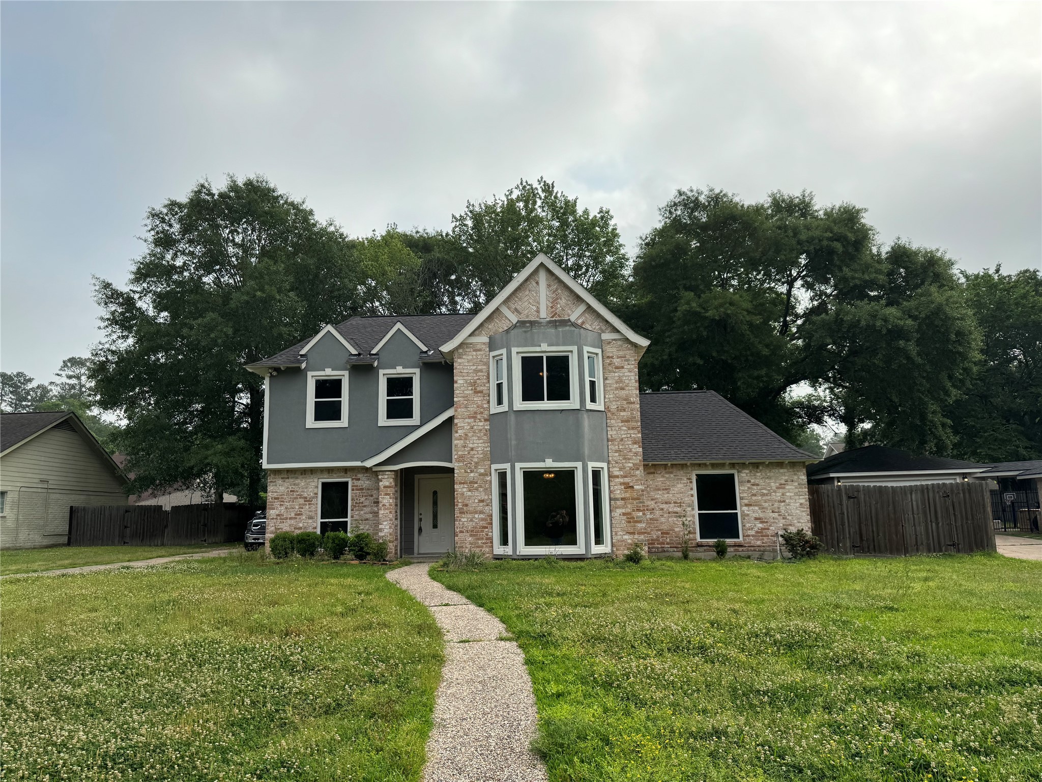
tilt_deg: +9.6
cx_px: 521
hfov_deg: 71.6
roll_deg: +1.1
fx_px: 722
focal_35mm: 24
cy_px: 391
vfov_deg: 56.8
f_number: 1.78
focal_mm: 6.76
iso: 80
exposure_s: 1/4608
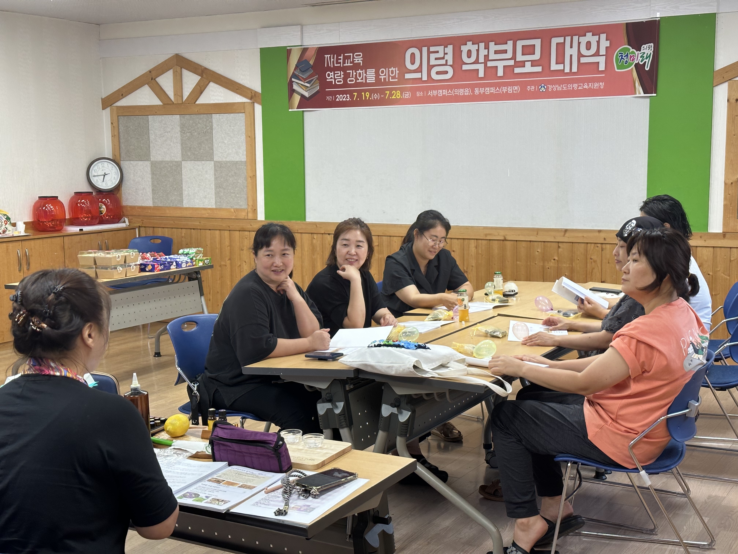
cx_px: 369
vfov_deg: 30.3
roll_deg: +0.3
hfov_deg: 39.7
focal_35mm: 48
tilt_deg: -7.8
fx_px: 1023
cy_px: 277
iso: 80
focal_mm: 6.86
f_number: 1.78
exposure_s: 1/60
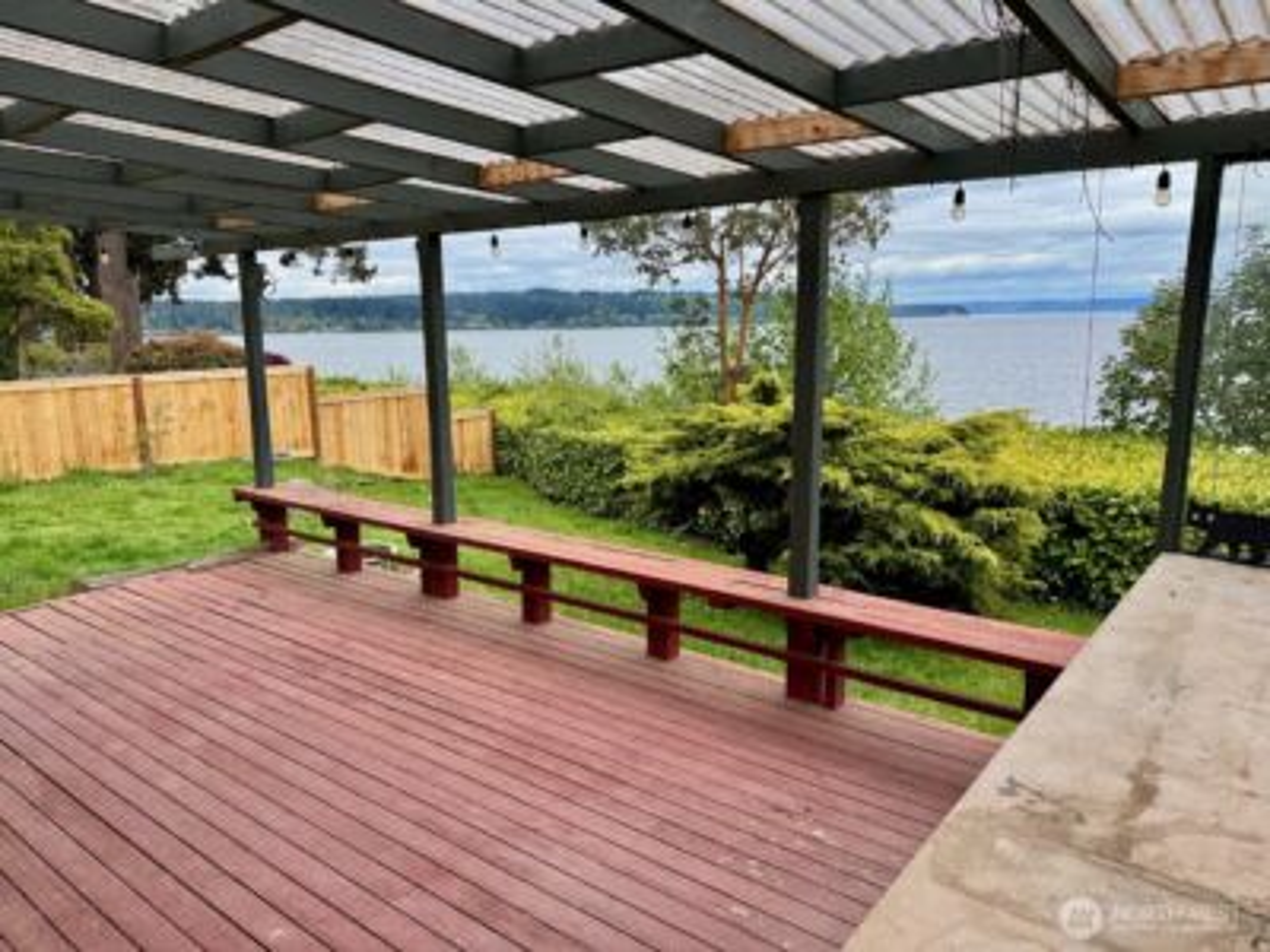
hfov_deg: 71.6
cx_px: 635
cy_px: 476
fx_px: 881
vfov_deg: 56.8
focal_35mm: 24
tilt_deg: -9.8
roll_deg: +1.2
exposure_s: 1/1094
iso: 80
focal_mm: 6.76
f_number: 1.78
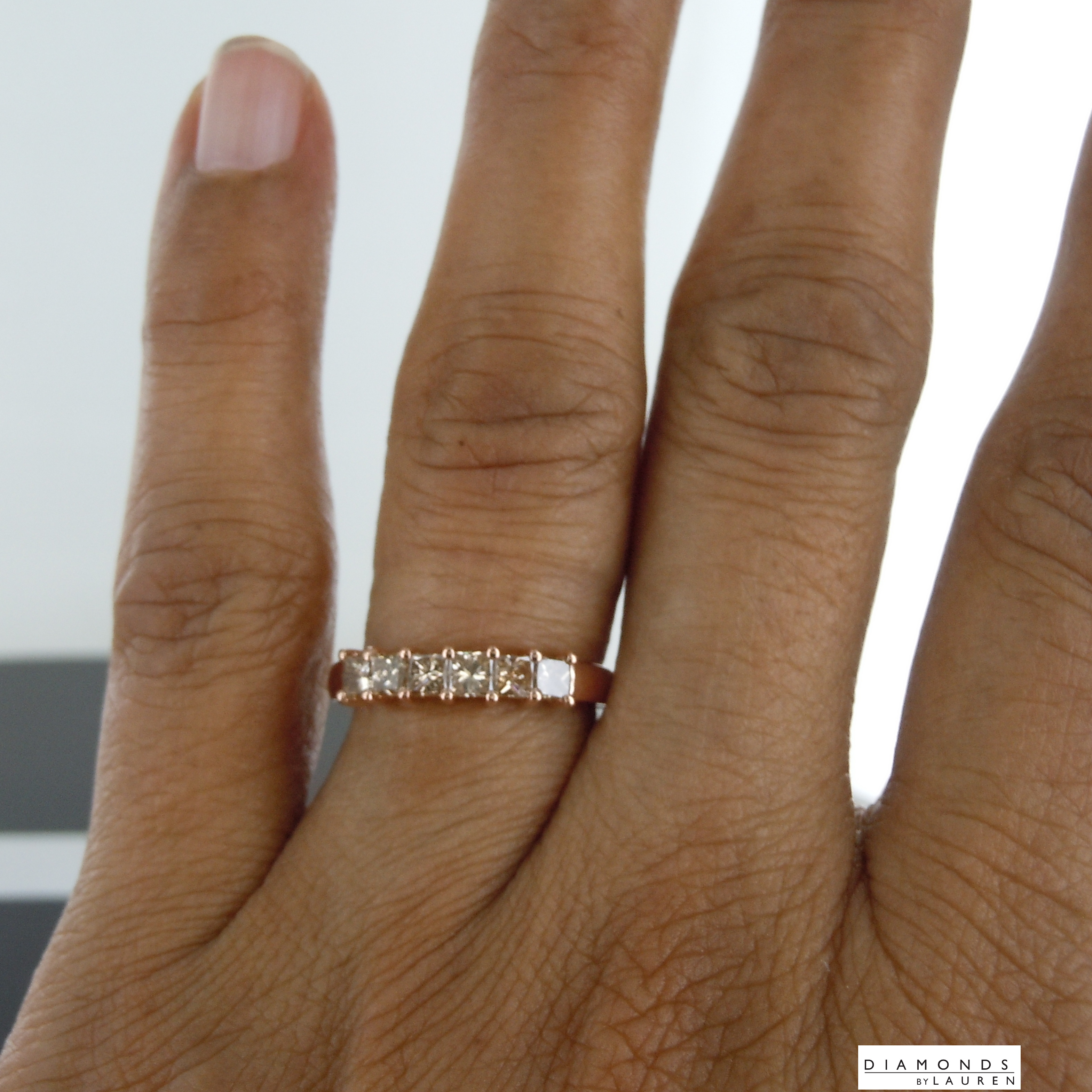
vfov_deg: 31.6
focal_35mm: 54
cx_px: 428
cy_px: 545
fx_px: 1927
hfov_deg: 31.5
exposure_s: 1/60
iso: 250
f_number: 4.6
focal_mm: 8.1
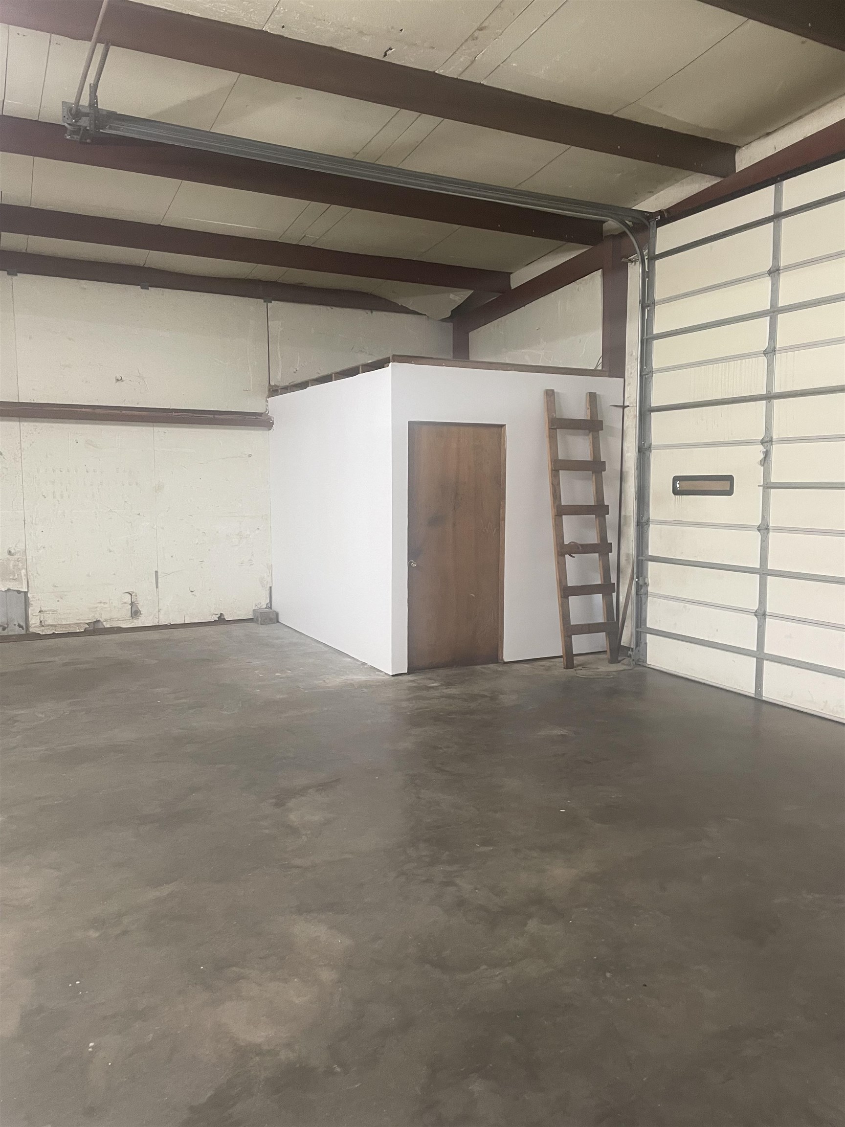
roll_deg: +0.5
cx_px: 422
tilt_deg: -6.2
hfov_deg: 53.1
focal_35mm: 26
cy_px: 564
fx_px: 846
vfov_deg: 67.3
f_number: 1.6
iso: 200
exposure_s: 1/60
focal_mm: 4.2
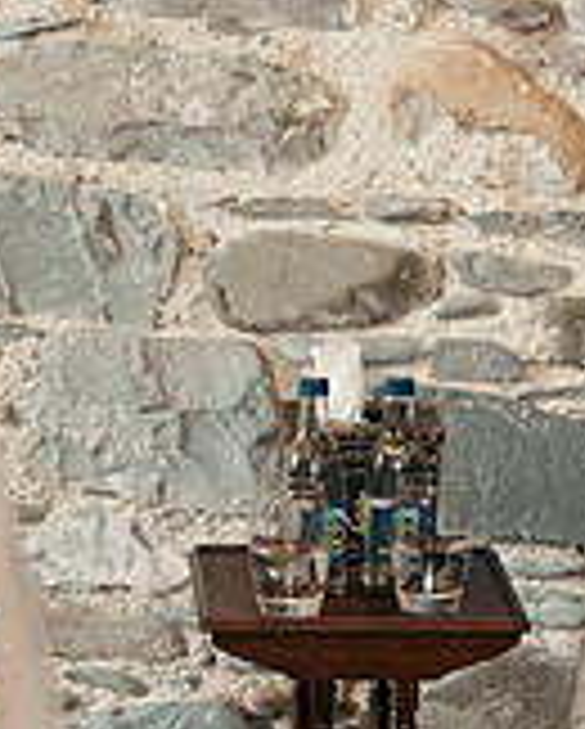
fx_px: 5012
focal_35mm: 232
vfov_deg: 8.3
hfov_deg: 6.7
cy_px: 578
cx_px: 266
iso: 1250
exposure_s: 1/160
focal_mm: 69
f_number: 3.5
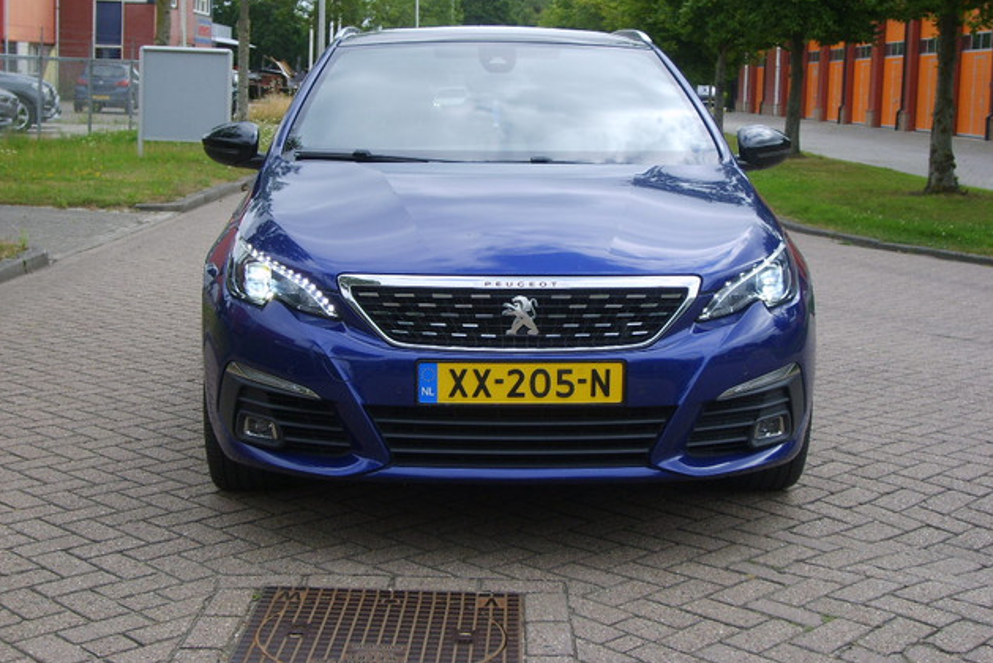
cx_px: 502
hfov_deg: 36.2
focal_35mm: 55
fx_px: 1518
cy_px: 297
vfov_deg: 24.6
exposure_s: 1/250
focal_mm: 8.7
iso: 50
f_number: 3.3
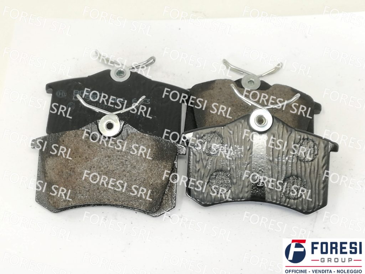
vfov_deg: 25.2
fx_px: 612
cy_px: 137
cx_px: 182
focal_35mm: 58
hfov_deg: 33.2
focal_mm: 3.81
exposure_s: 1/100
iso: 80
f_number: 2.2
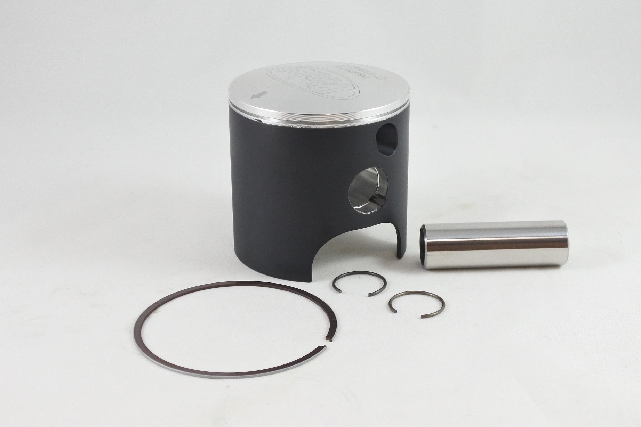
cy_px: 214
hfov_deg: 45.4
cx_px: 320
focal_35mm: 43
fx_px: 766
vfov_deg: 31.2
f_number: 4.5
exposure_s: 1/125
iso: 560
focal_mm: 16.1
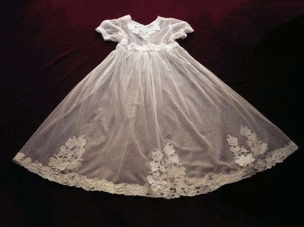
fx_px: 307
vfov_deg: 40.7
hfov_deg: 52.7
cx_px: 152
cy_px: 114
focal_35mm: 35
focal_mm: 5.8
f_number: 2.8
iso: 400
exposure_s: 1/160
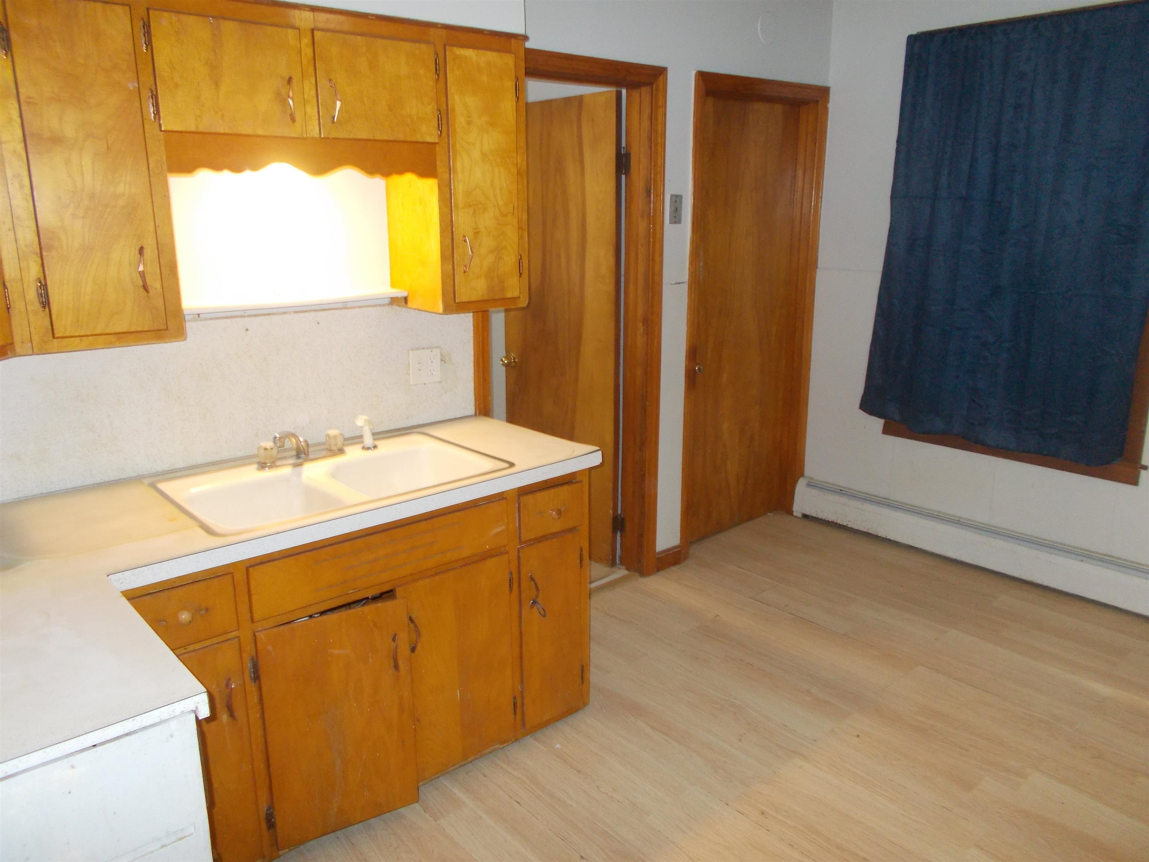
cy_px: 431
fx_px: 863
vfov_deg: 53.1
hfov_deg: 67.3
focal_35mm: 26
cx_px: 574
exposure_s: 1/25
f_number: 3.2
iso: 250
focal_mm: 4.6
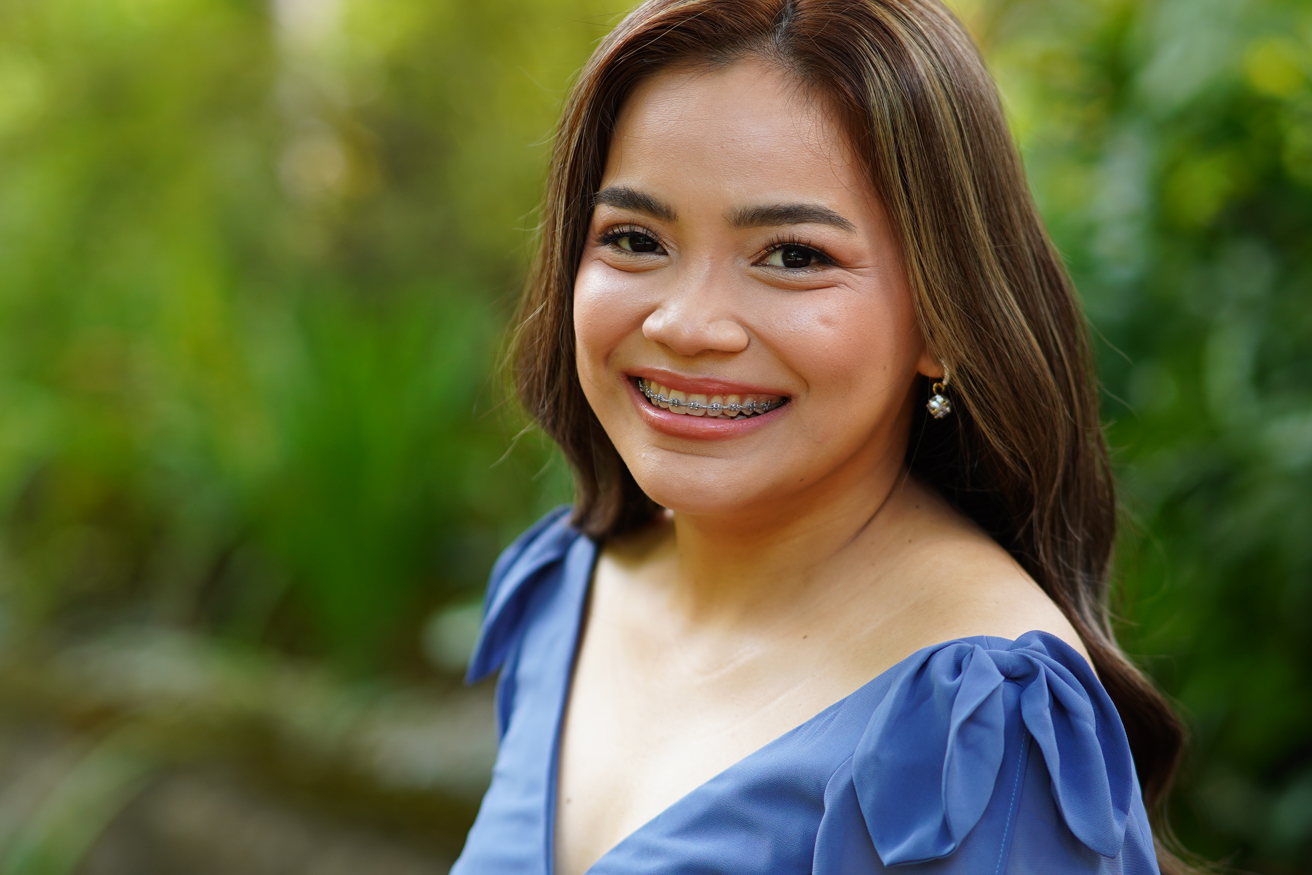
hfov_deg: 16.1
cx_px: 656
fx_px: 4628
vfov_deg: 10.8
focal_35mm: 127
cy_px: 438
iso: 200
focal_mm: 85
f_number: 2
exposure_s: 1/400
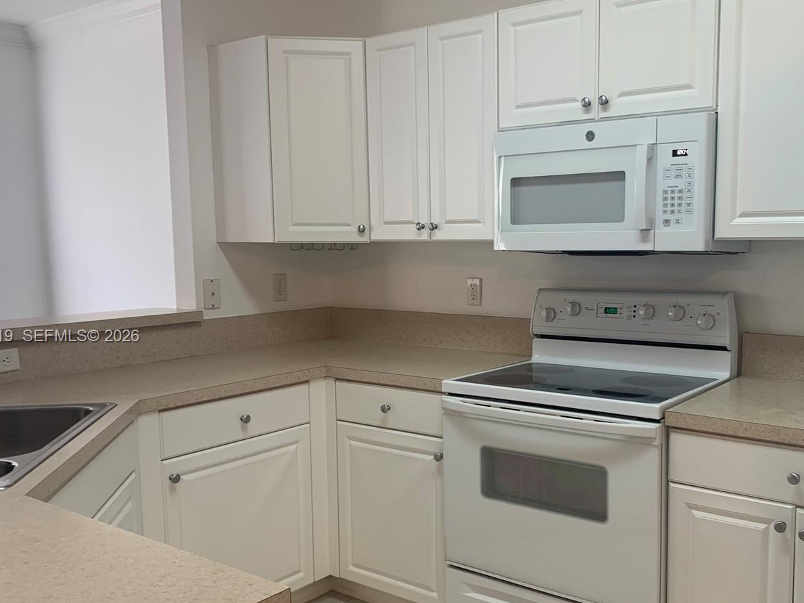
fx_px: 813
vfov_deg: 40.6
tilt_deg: -5.5
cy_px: 337
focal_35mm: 35
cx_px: 470
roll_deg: +0.5
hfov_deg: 52.4
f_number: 1.8
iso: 50
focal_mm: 4.25
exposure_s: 1/60
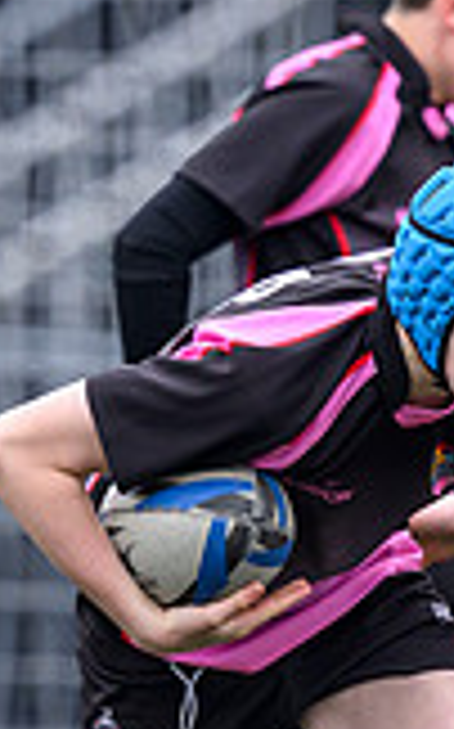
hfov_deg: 0.6
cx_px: 368
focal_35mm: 2069
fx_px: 41032
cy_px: 545
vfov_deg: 1.0
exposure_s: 1/2000
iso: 640
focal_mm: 400
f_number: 3.5
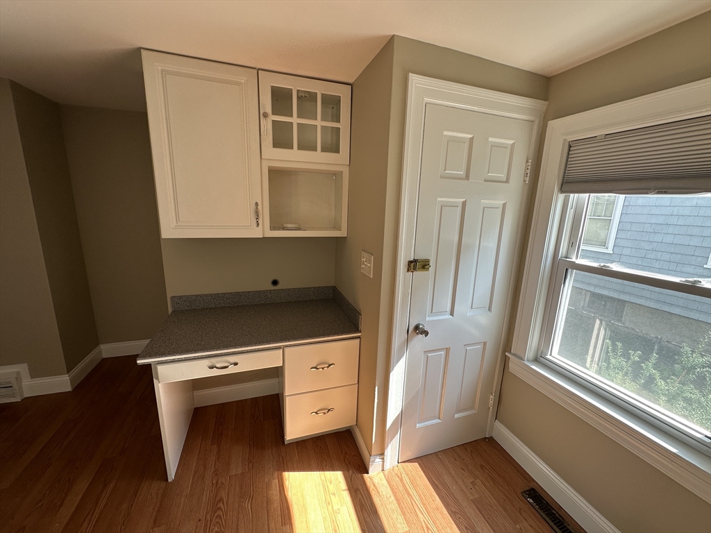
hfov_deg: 102.1
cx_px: 356
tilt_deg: -12.4
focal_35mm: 14
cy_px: 266
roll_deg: -1.5
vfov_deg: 85.7
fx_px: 288
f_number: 2.2
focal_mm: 2.22
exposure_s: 1/99
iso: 50
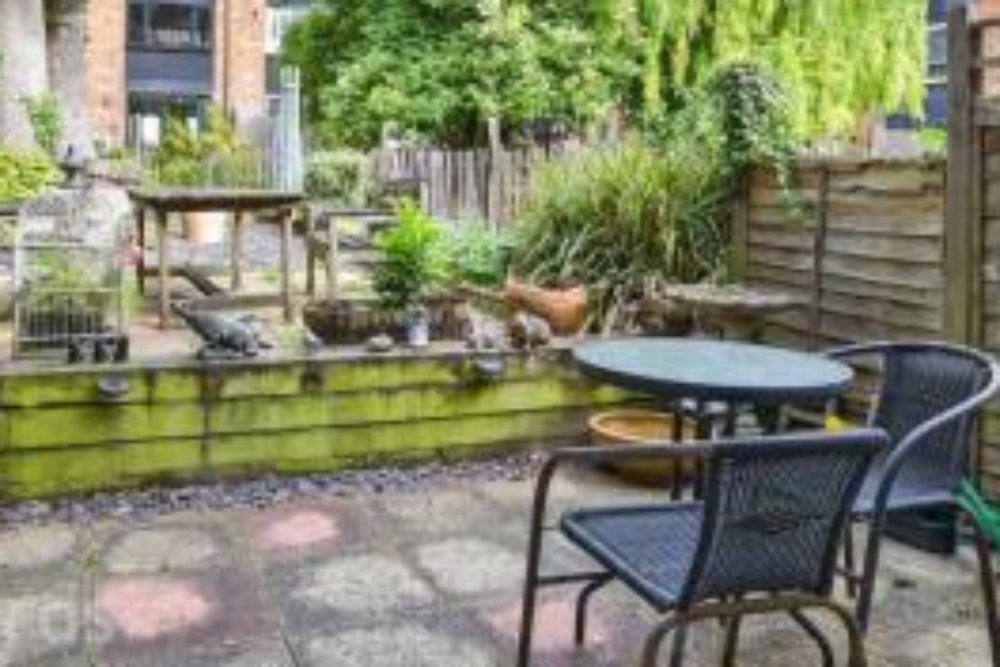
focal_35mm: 27
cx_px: 394
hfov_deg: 66.7
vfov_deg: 46.9
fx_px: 750
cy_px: 203
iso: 320
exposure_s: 1/200
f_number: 8
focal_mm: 10
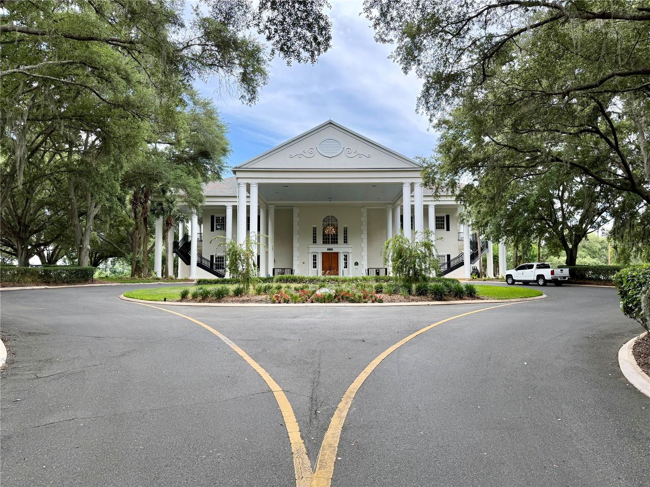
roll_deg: +0.6
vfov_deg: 56.8
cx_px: 325
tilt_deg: +4.2
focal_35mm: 24
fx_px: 451
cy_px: 244
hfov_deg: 71.6
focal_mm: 6.76
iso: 100
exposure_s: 1/1464
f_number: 1.78
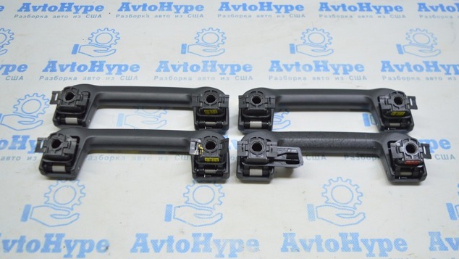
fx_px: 463
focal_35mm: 38
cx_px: 231
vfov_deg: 31.2
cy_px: 127
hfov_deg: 52.8
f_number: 4
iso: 400
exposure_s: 1/40
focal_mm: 24
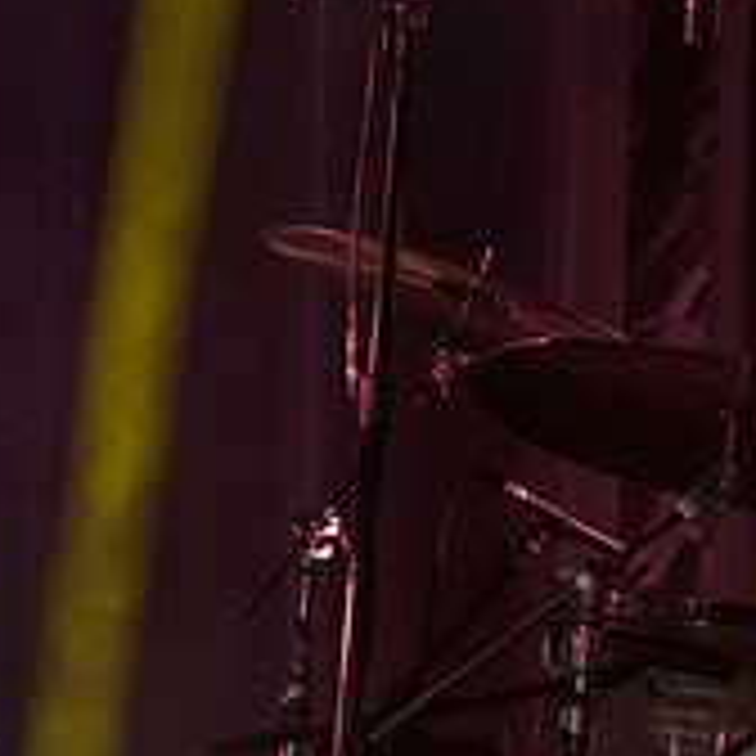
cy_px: 596
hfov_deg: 1.6
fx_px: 27649
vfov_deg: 1.6
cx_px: 313
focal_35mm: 1119
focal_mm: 360
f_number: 5.6
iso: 2500
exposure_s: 1/320
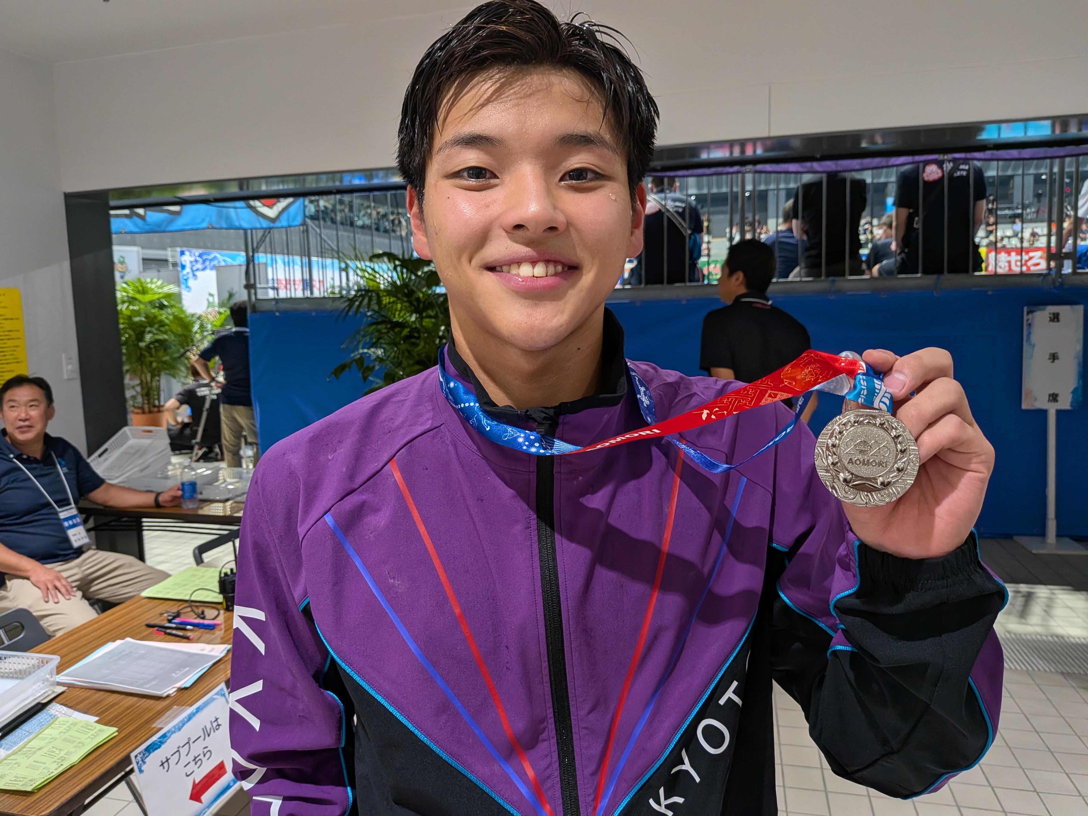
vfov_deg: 56.8
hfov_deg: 71.6
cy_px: 408
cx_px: 544
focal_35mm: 24
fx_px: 754
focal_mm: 4.53
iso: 60
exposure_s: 1/120
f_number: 1.7
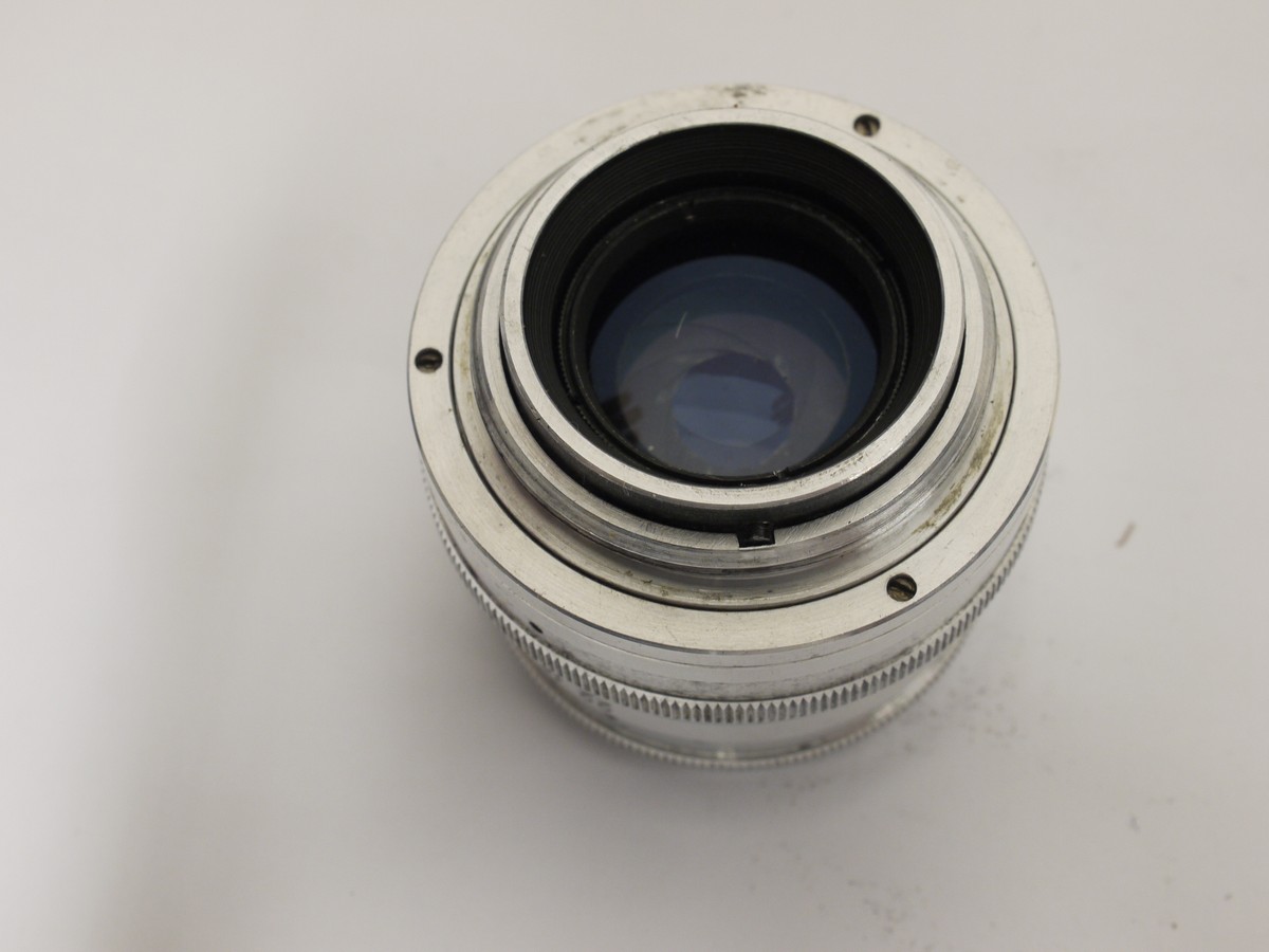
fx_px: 2200
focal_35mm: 60
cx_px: 634
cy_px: 476
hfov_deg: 32.2
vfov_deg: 24.4
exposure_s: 1/8
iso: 400
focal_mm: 30
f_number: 9
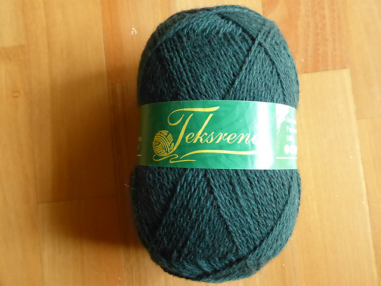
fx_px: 341
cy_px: 143
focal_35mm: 31
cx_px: 190
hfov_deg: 58.4
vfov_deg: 45.4
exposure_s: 1/100
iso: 1000
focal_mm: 5.4
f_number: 3.5
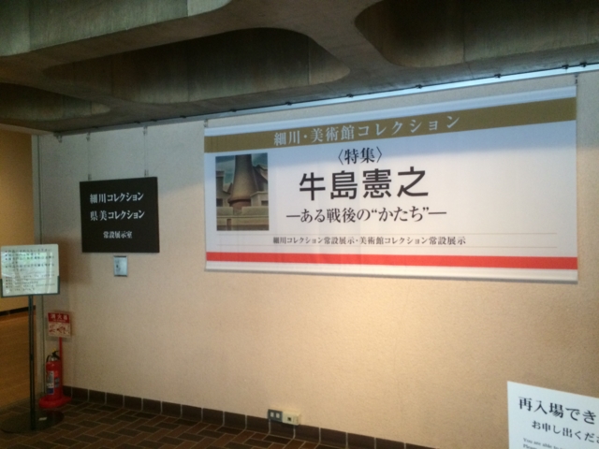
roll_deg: +1.3
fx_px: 502
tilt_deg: -0.8
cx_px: 300
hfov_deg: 61.7
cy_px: 224
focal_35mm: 29
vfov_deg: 48.2
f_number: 2.2
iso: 250
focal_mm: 4.15
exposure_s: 1/30
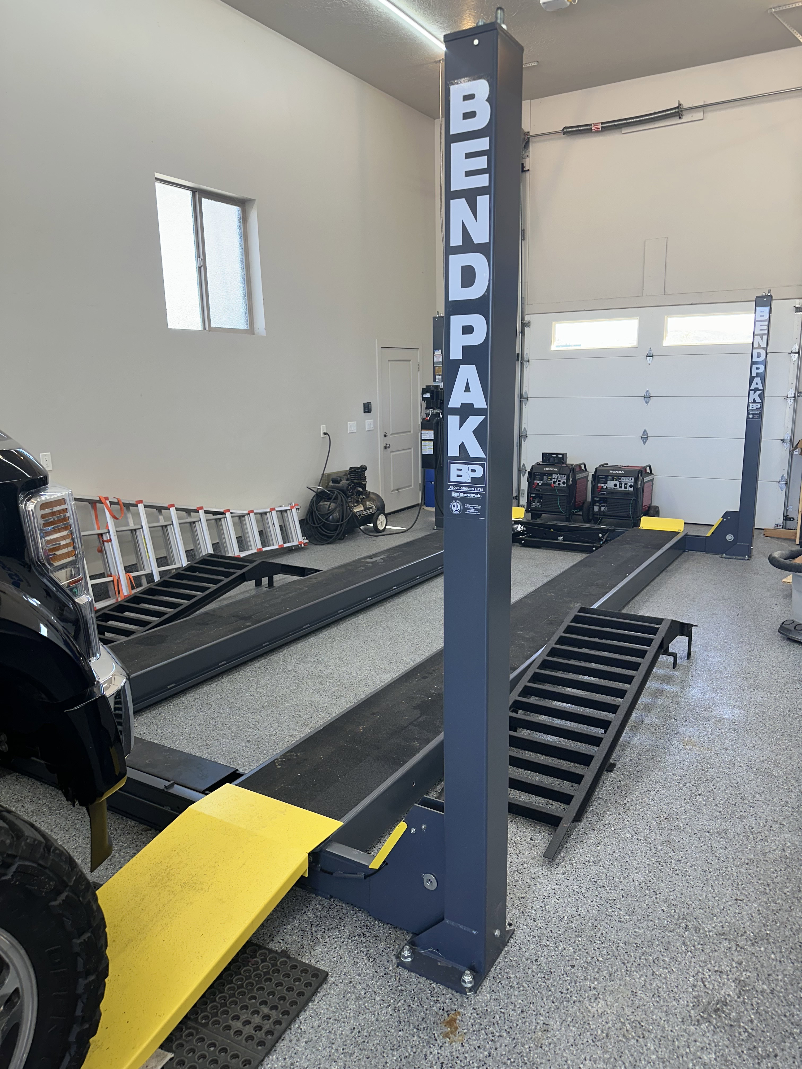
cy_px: 534
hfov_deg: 56.8
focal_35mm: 24
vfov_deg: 71.6
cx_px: 401
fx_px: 741
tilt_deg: -11.5
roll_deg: +0.5
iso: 64
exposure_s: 1/120
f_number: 1.78
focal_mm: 6.86
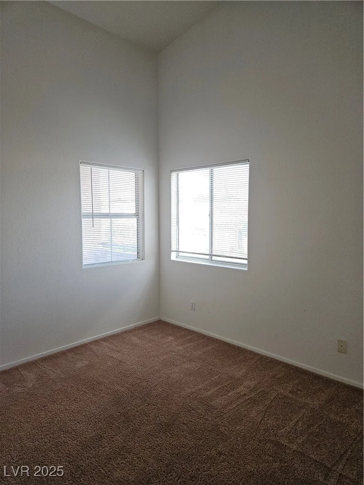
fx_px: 322
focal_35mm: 23
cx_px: 182
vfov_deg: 73.9
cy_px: 242
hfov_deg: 58.9
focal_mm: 5.4
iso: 50
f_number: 1.8
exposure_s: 1/120
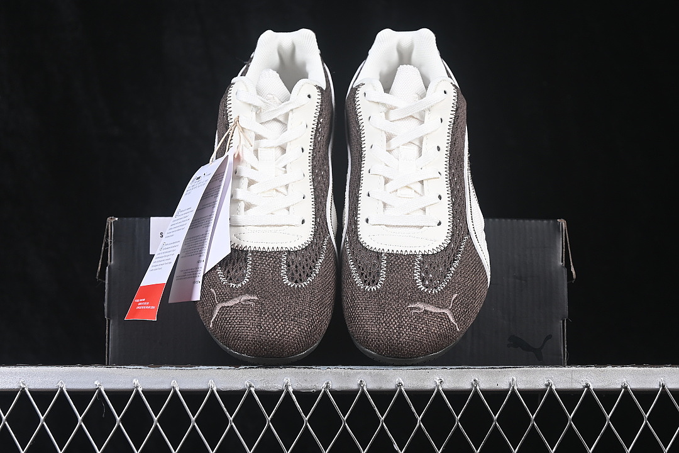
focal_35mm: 75
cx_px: 340
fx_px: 1414
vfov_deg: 18.2
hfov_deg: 27.0
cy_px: 226
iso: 160
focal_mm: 50
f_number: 7.1
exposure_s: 1/60
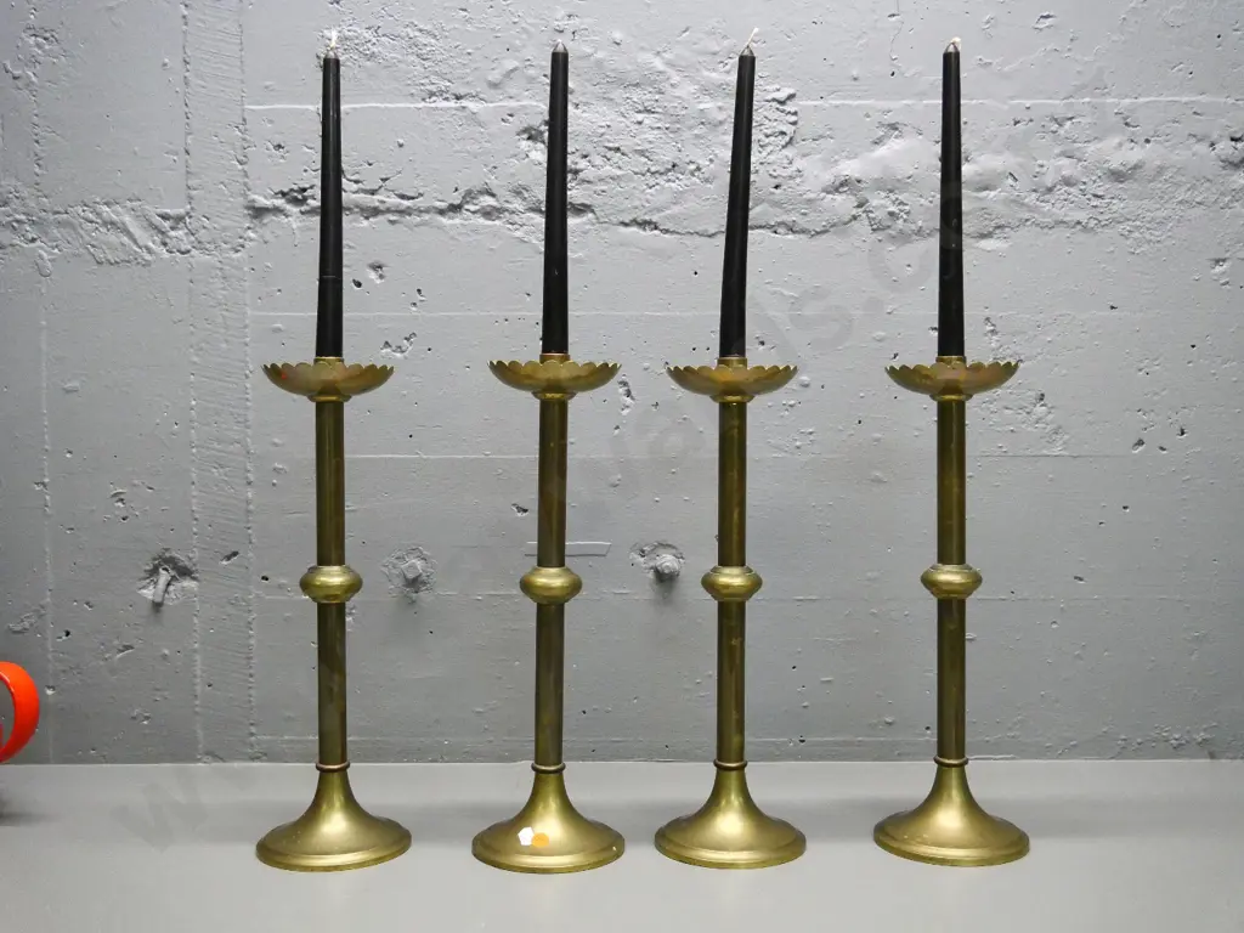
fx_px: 1294
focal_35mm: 36
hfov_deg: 51.4
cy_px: 466
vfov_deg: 39.7
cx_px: 622
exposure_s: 1/200
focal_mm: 18
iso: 3200
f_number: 5
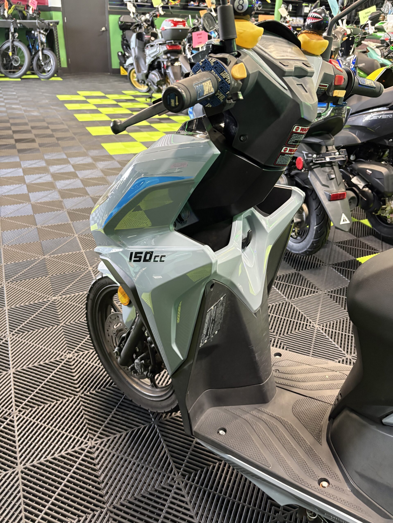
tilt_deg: -30.1
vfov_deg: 67.3
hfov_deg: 53.1
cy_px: 262
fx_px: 394
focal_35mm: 26
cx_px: 196
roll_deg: -2.2
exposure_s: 1/60
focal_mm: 5.96
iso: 400
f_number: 1.6
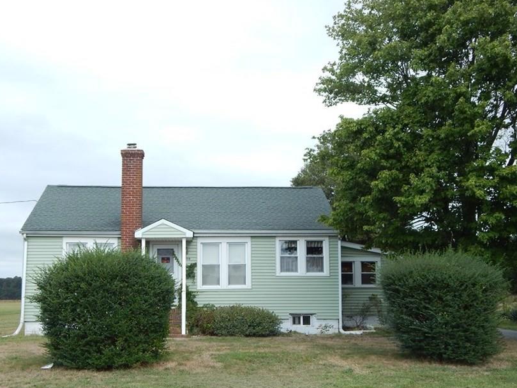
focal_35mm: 43
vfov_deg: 33.5
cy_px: 232
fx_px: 642
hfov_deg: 43.8
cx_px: 230
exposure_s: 1/1500
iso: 125
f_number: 3.3
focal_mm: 6.1
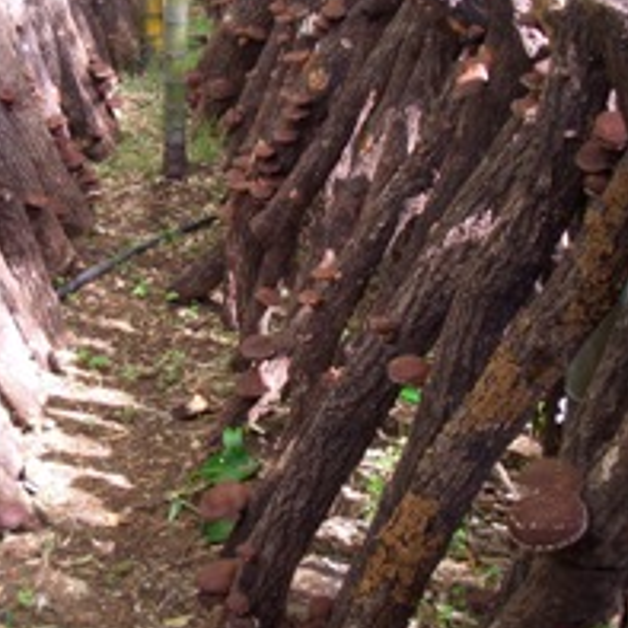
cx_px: 124
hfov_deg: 26.8
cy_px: 225
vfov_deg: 27.2
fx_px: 1293
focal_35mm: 63
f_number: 2.6
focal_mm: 5.8
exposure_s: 1/125
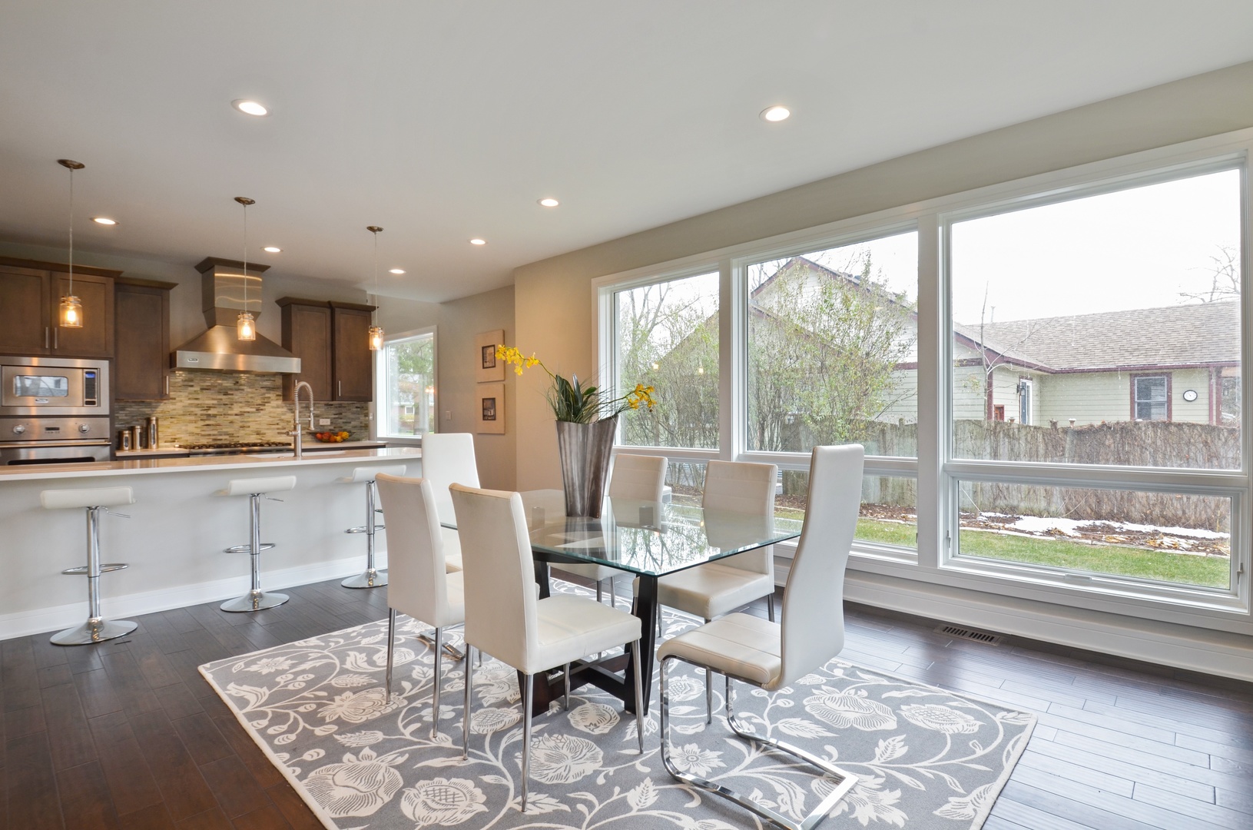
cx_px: 626
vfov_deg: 69.4
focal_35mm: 17
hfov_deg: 92.6
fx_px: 599
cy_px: 415
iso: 200
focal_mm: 11.5
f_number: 8
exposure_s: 1/15
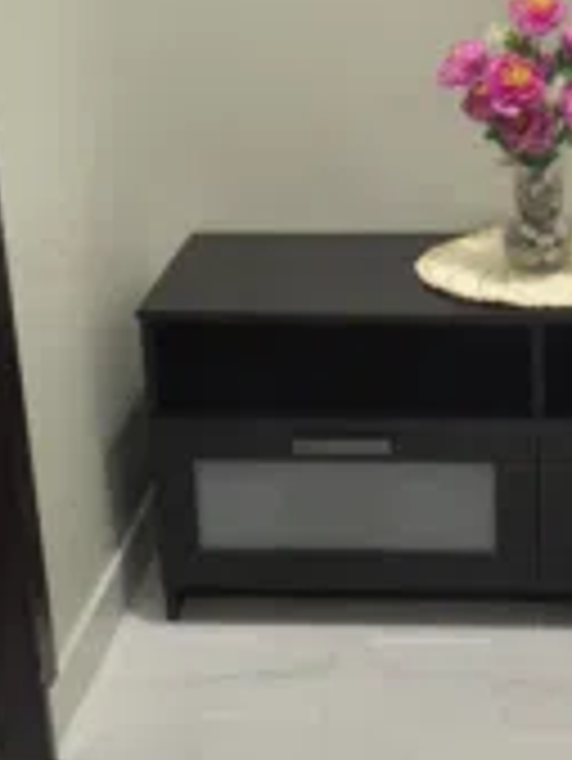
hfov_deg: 18.7
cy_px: 364
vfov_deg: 25.0
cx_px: 482
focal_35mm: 78
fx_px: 1716
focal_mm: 6.57
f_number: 1.6
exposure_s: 1/33.3
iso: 640
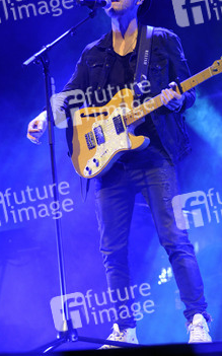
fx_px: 901
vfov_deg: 22.3
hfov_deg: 14.0
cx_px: 132
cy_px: 155
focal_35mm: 93
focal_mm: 80
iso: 2500
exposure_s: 1/400
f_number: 3.5
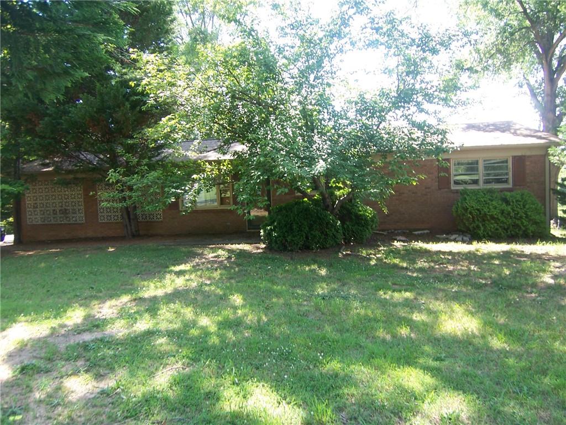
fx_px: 376
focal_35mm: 23
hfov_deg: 73.9
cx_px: 283
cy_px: 212
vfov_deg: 58.9
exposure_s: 1/60
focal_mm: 3.8
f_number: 2.8
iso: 64
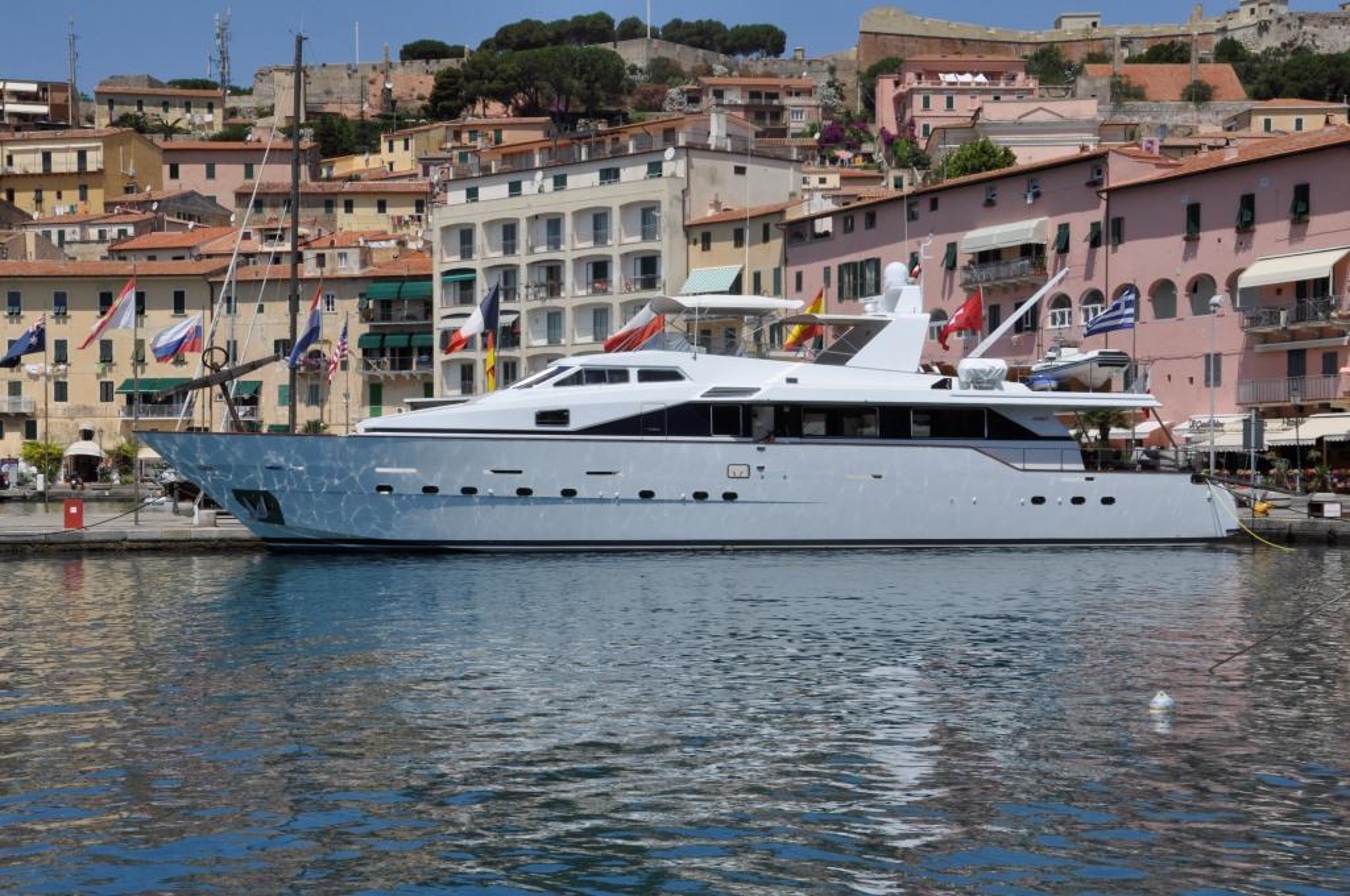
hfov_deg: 33.4
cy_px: 448
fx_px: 2247
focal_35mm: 60
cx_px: 675
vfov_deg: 22.6
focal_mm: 40
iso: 320
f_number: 18
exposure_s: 1/320
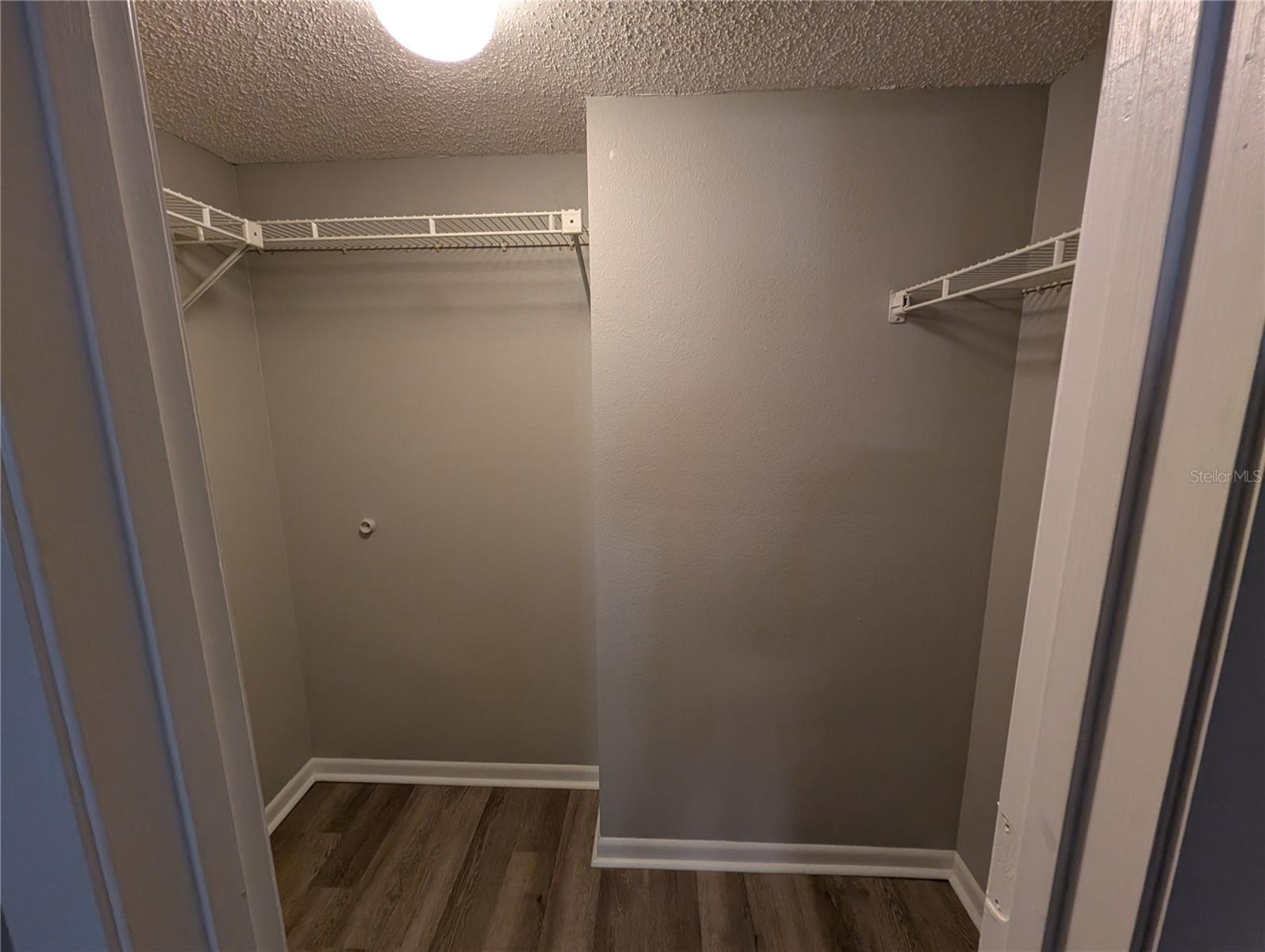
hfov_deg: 106.1
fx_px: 476
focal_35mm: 13
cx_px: 632
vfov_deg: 90.1
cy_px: 476
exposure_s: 1/24
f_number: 2.2
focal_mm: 1.95
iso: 185
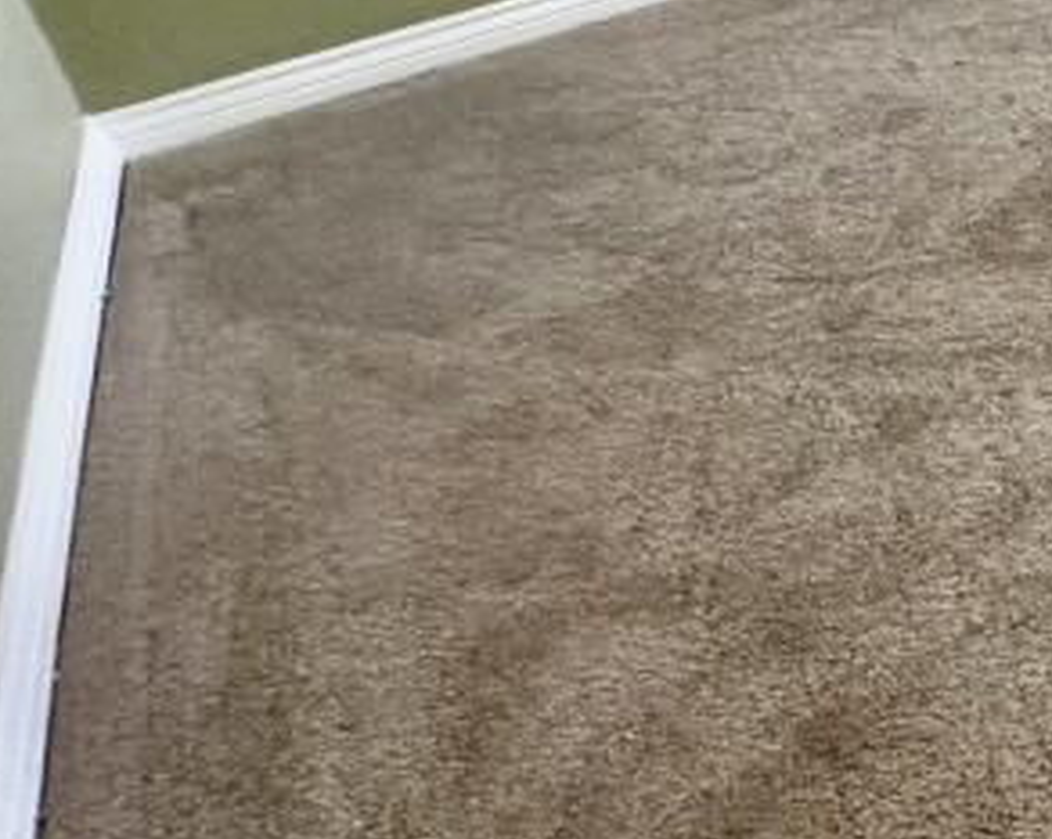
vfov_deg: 26.8
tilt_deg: -20.4
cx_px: 1819
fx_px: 1493
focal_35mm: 48
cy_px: -234
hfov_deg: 23.4
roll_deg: +0.9
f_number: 2.2
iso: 250
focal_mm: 2.22
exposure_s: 1/100
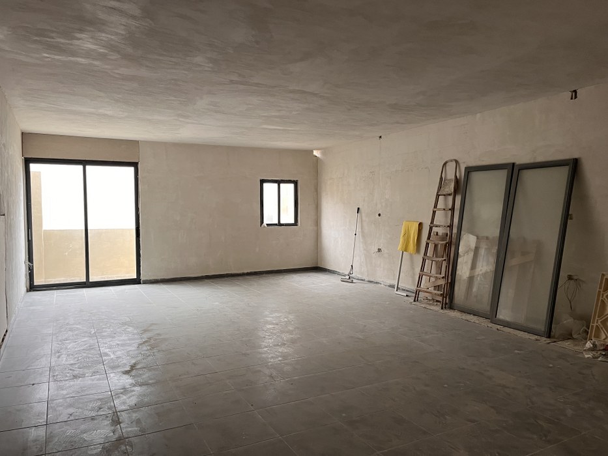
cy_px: 228
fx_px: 457
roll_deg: +0.5
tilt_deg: -2.6
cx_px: 304
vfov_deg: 53.1
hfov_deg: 67.3
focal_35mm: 26
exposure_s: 1/87
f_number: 1.6
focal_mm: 5.1
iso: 125
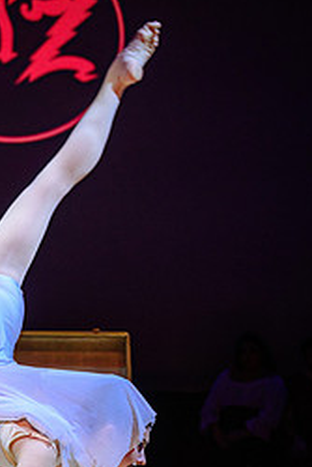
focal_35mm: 122
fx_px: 1584
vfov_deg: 16.7
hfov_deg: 11.2
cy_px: 333
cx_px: 16
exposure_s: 1/320
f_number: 2.8
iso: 1600
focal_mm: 50
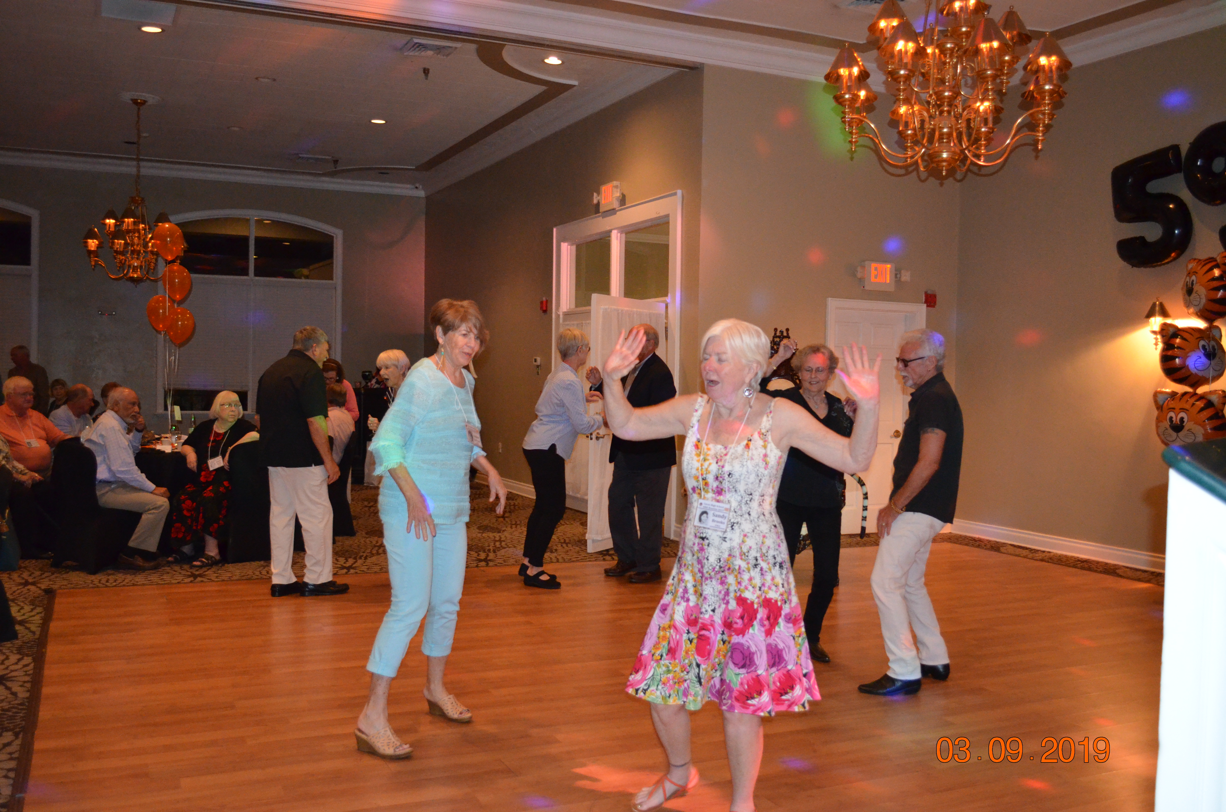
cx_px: 613
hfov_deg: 57.3
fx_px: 1122
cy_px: 406
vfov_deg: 39.8
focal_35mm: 33
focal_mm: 22
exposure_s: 1/60
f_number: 3.8
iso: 3200
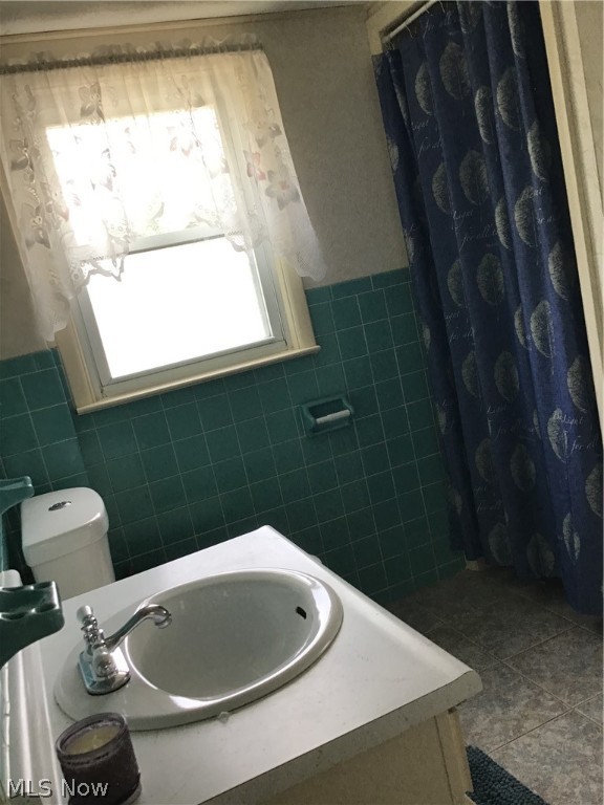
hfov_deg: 45.4
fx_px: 721
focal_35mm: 31
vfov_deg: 58.4
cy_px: 402
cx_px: 302
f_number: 2.4
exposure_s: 1/40
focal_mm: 3.3
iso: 25
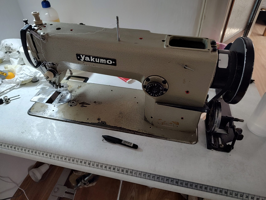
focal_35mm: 23
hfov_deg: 73.9
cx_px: 133
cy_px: 100
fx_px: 177
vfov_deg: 58.9
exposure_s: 1/50
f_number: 1.8
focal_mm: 5.56
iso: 211
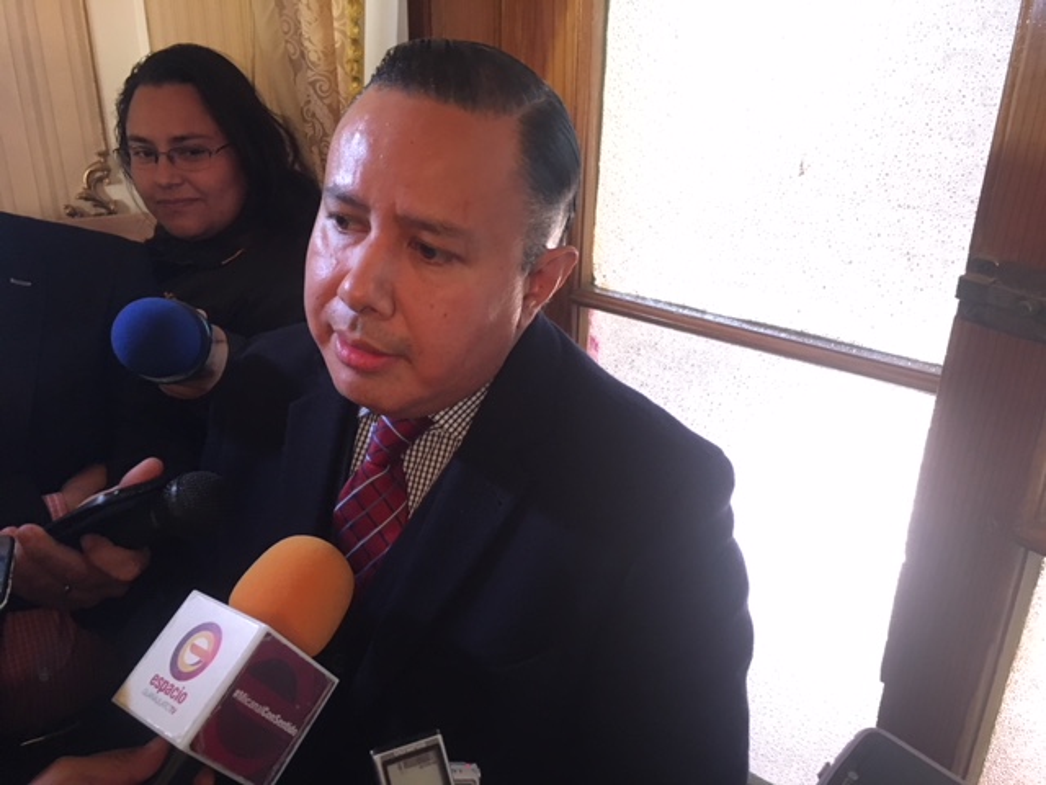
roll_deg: -1.2
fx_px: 876
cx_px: 523
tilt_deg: -22.9
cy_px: 392
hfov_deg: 61.7
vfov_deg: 48.2
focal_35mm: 29
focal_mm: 4.15
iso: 200
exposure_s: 1/30
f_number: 2.2
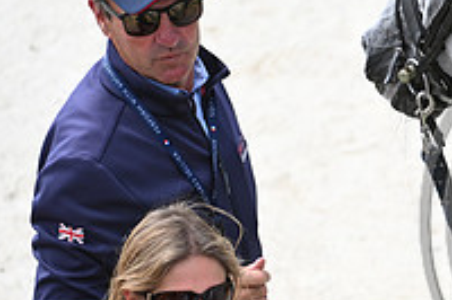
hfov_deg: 3.5
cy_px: 191
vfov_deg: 2.4
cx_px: 626
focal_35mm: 580
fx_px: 7276
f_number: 4.5
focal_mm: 200
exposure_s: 1/1600
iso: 560
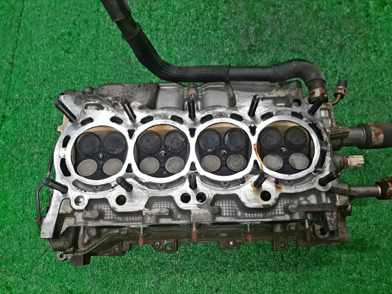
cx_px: 196
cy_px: 147
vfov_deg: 53.1
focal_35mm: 26
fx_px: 294
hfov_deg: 67.3
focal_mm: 3.93
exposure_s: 1/50
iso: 55
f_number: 1.7
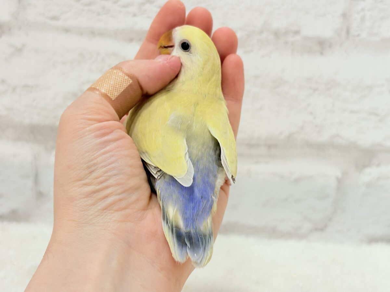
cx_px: 195
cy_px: 146
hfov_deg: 36.8
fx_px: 586
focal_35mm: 52
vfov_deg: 28.0
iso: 64
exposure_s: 1/100
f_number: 1.6
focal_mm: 5.96
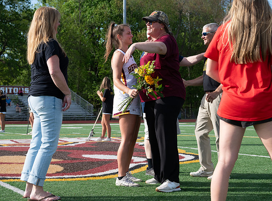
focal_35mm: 67
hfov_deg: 29.1
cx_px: 136
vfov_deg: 21.7
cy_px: 90
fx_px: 525
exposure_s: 1/2500
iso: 800
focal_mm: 56
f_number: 5.6
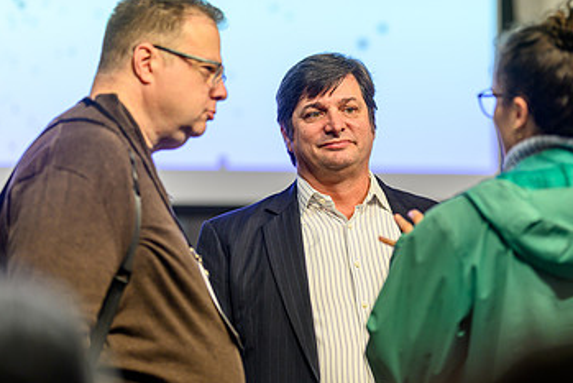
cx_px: 353
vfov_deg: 6.1
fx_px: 3614
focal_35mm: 227
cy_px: 167
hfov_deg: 9.1
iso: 180
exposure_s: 1/200
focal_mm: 135
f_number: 1.8
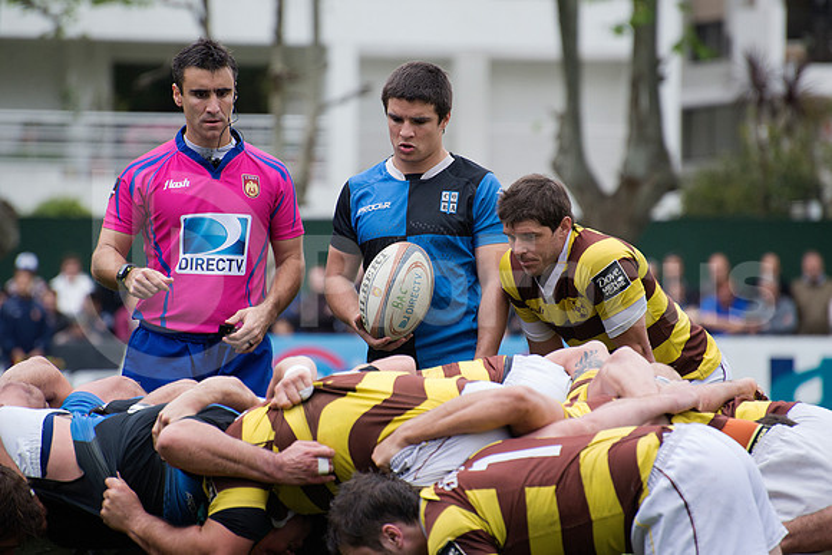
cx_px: 416
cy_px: 278
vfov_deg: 4.9
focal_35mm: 280
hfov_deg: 7.4
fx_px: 6472
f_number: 5.6
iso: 1600
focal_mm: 280
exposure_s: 1/500
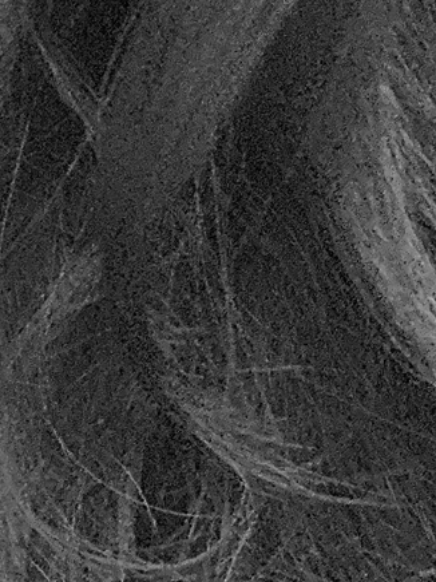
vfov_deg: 3.5
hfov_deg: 2.7
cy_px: -694
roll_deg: +2.0
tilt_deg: +0.7
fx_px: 9342
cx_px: -297
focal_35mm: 556
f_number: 2.8
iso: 250
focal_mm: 15.66
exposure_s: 1/99
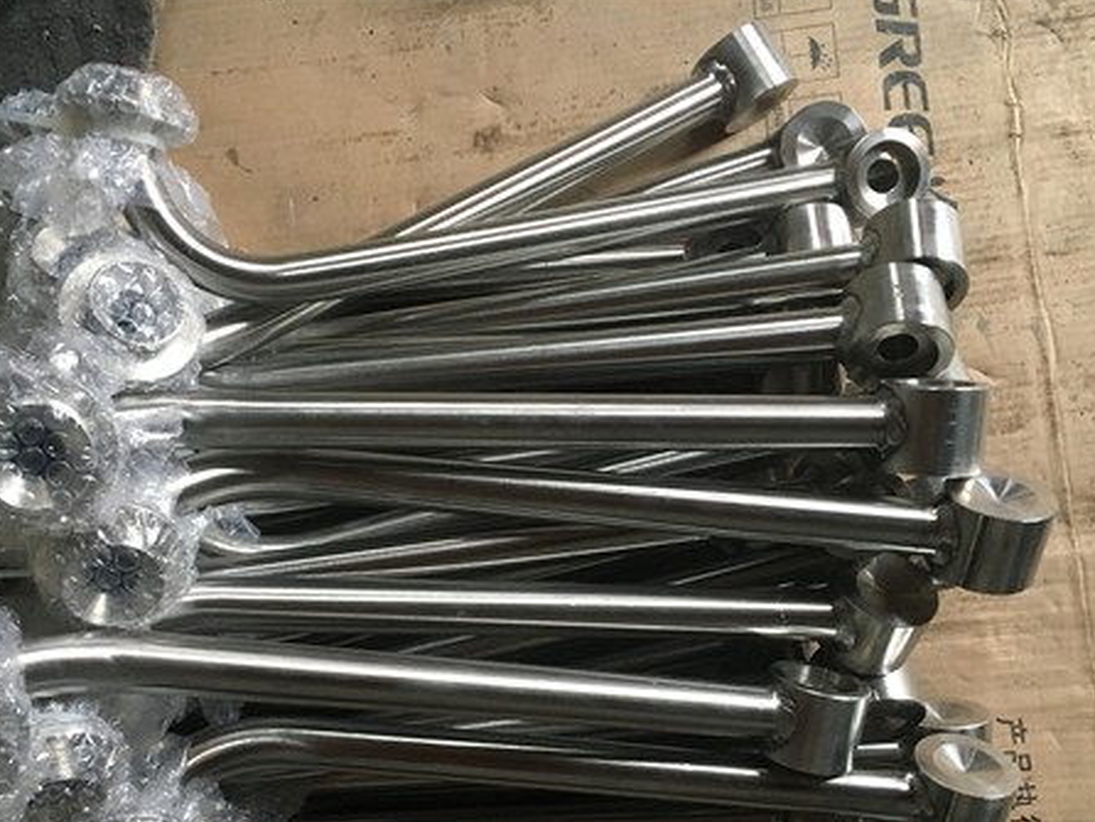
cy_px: 540
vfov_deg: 36.5
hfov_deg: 47.6
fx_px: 1234
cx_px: 447
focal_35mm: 39
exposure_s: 1/33
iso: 200
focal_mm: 4.15
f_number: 2.2
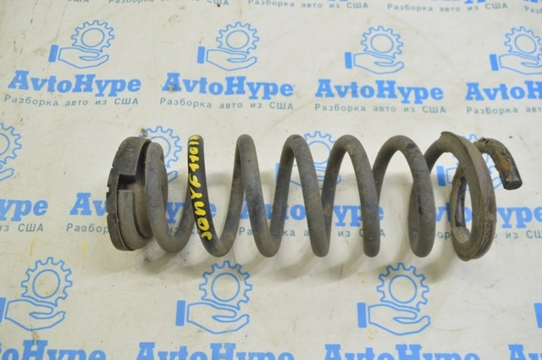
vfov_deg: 41.6
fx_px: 474
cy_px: 180
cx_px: 271
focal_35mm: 32
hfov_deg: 59.6
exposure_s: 1/20
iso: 400
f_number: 5.6
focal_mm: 21
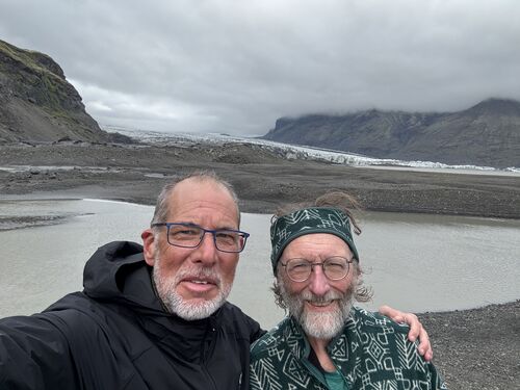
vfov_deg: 58.9
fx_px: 346
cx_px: 260
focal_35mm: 23
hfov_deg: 73.9
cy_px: 195
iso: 25
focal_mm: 2.69
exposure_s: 1/569
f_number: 1.9
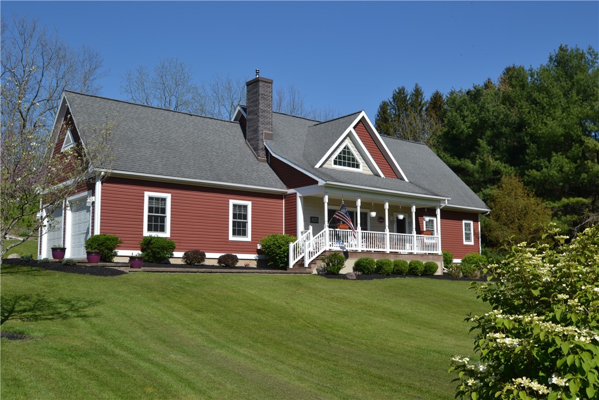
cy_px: 200
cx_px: 300
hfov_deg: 53.1
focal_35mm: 36
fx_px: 599
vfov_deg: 36.9
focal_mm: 24
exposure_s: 1/250
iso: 100
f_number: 8
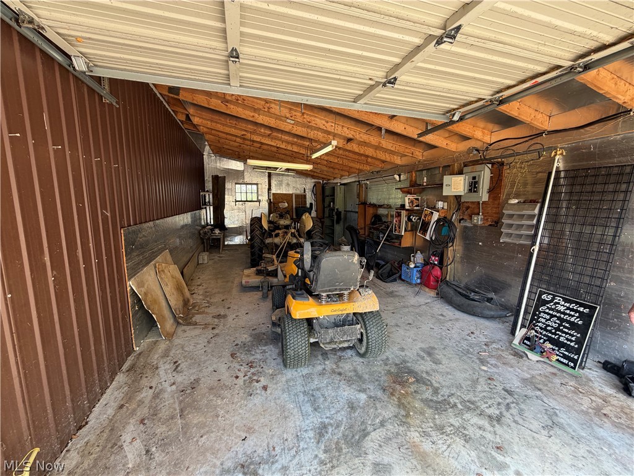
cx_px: 317
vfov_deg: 85.7
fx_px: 256
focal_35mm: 14
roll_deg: -0.2
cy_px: 238
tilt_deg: -10.3
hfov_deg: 102.1
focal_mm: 2.22
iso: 100
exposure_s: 1/121
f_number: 2.2
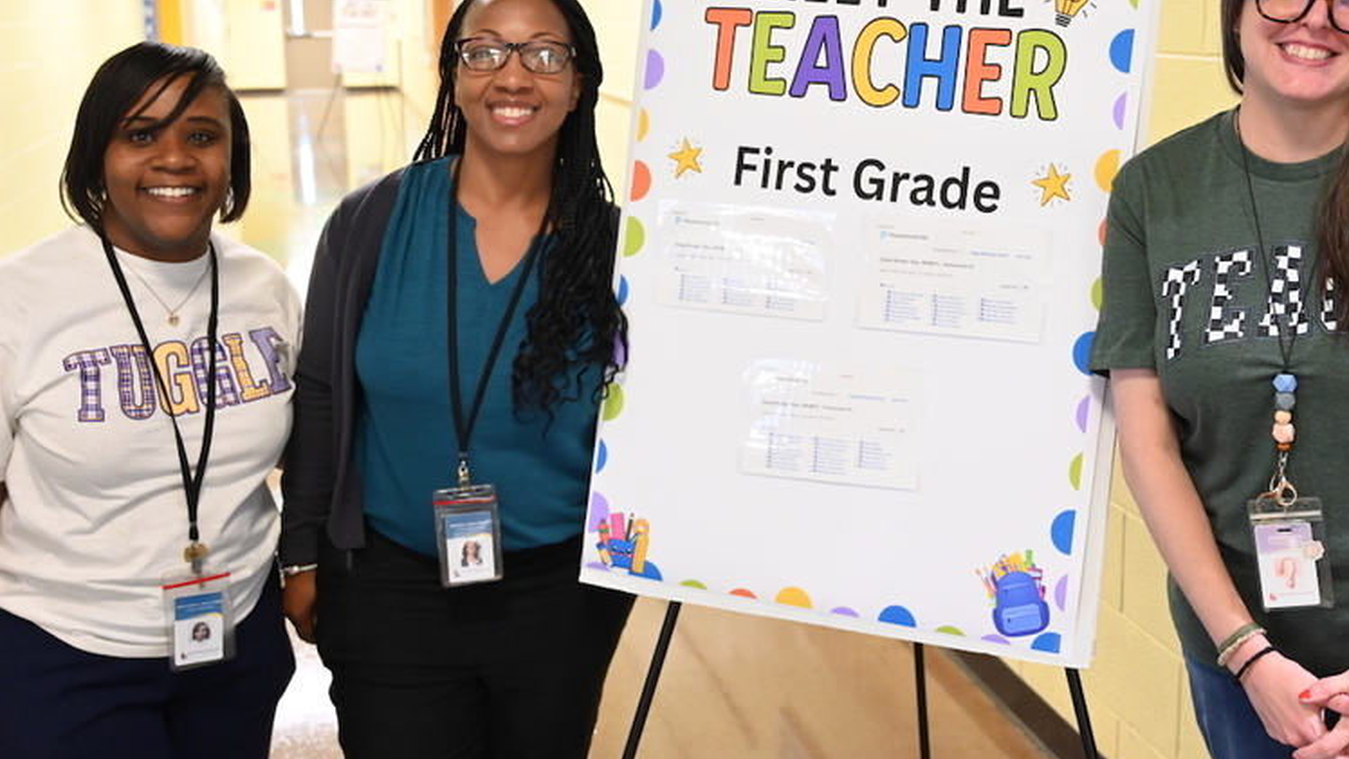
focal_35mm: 44
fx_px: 1564
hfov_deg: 46.5
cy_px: 269
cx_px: 779
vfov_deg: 27.2
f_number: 4
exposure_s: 1/60
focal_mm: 30.5
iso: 3200
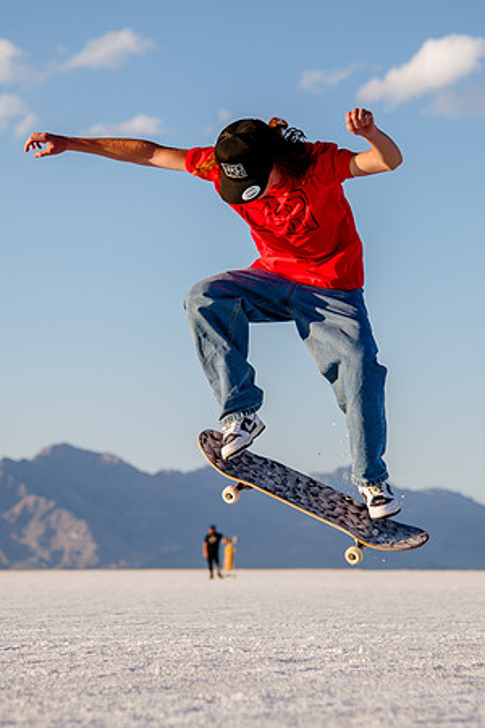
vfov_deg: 16.2
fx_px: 2559
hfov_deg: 10.8
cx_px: 221
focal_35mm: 127
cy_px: 341
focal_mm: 78
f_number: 4
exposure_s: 1/1000
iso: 200
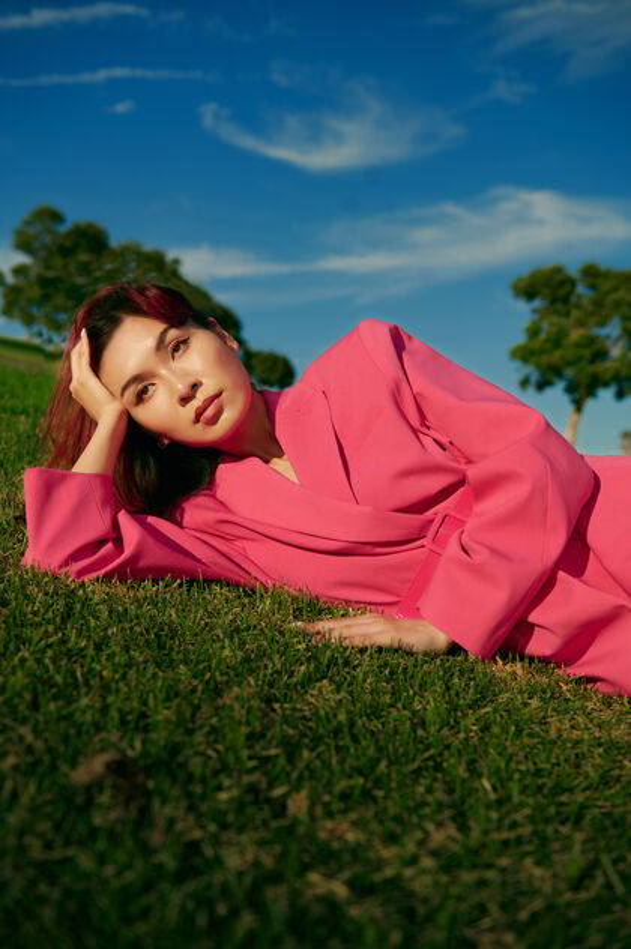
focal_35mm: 38
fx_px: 1001
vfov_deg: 50.7
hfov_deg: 35.0
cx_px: 316
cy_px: 474
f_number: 4
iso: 100
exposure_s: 1/2500
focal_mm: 38
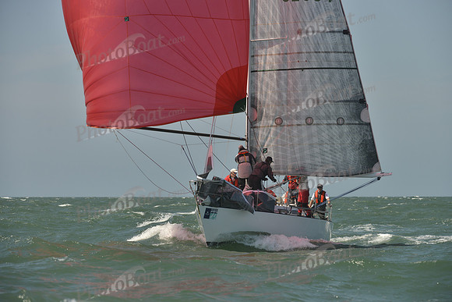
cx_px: 226
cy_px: 151
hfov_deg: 10.3
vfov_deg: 6.9
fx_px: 2512
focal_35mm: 200
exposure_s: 1/1600
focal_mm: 200
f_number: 8
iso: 280
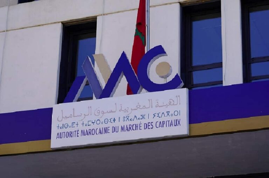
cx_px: 134
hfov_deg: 21.9
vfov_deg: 14.7
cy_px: 89
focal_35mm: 93
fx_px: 694
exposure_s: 1/320
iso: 100
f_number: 5
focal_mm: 93
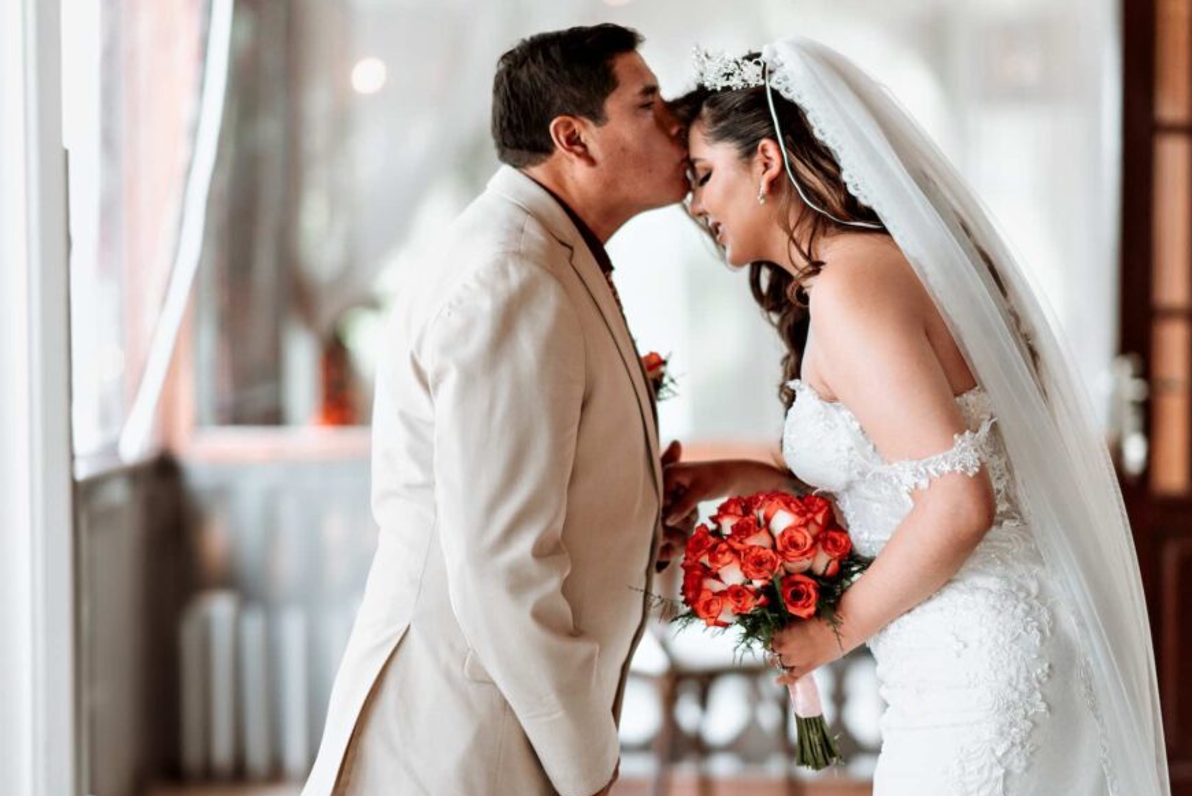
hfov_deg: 20.4
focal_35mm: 100
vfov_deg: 13.7
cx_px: 669
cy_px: 446
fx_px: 3313
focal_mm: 85
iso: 320
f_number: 1.4
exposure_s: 1/500
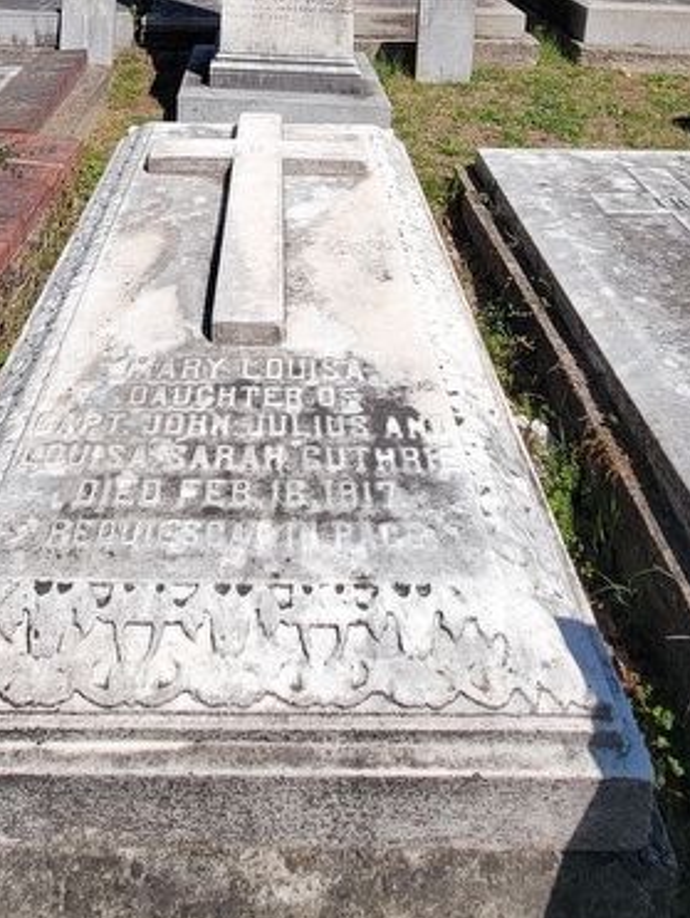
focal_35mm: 28
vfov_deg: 52.6
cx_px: 284
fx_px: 743
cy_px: 35
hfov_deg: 49.6
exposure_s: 1/2060
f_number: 2.2
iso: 50
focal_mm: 2.2
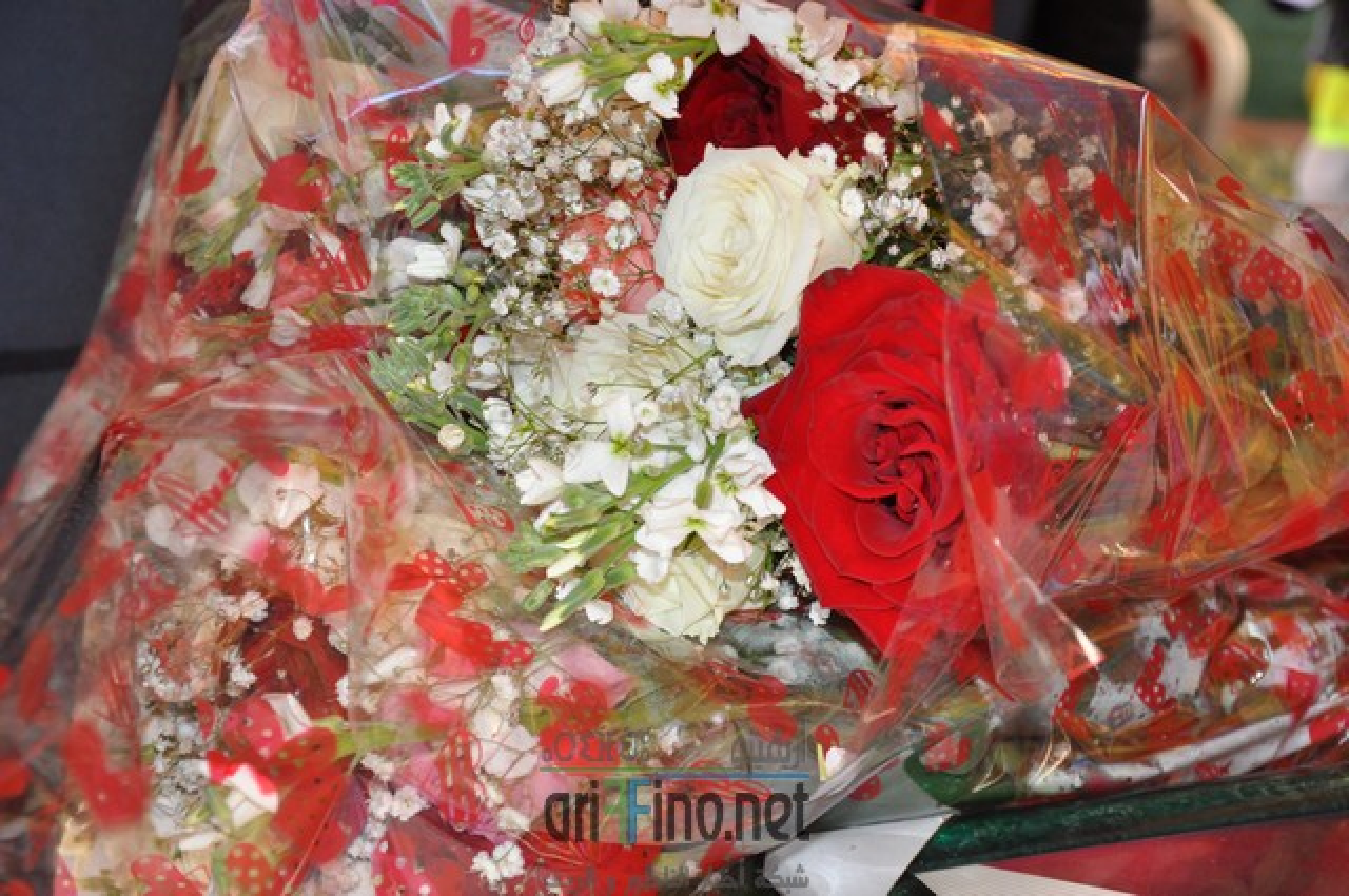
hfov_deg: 28.1
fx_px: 2695
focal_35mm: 72
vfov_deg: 18.9
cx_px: 674
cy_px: 448
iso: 800
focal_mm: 48
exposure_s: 1/60
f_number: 4.8
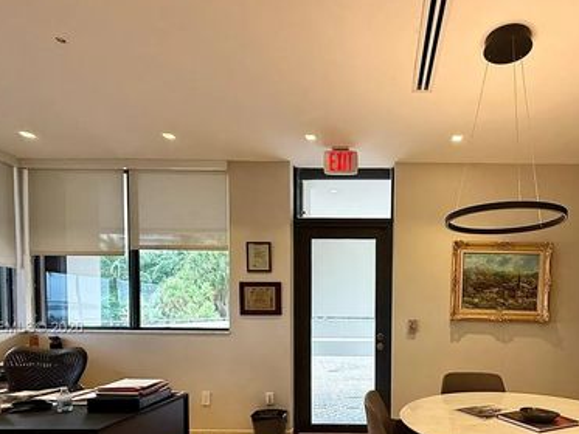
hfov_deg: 69.5
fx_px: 402
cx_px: 387
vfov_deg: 54.1
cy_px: 329
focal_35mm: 24
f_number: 2.2
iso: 320
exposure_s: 1/120
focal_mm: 2.22
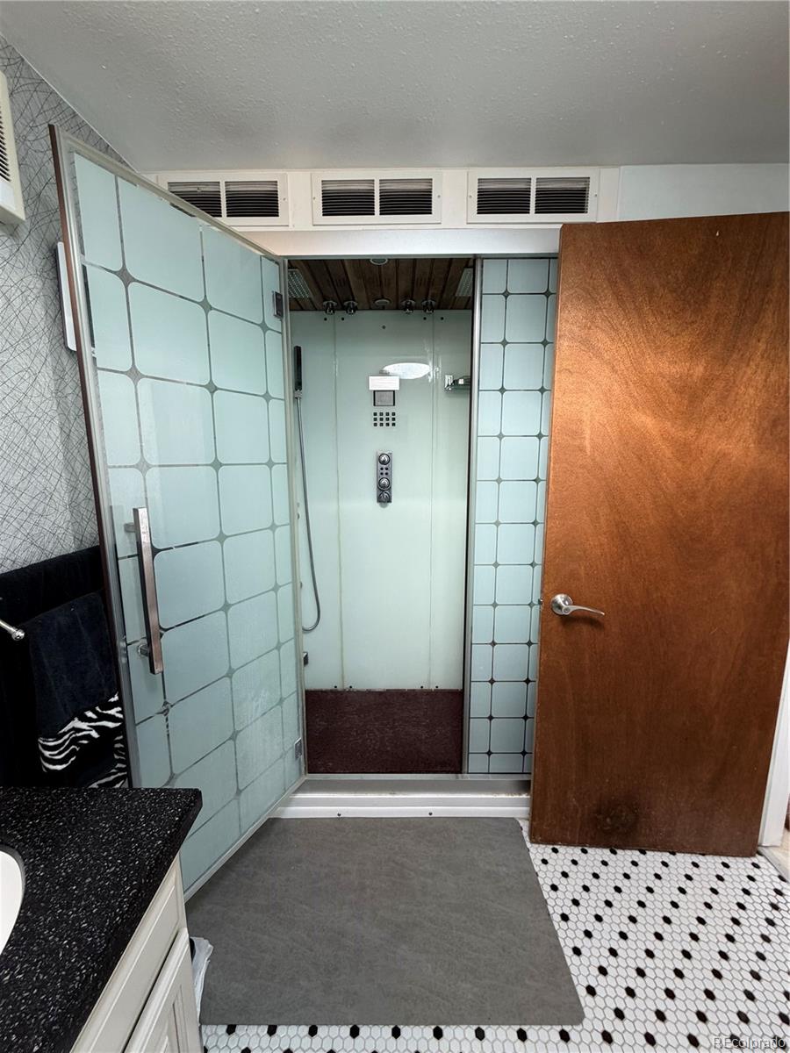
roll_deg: +0.5
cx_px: 395
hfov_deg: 85.7
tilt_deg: -9.8
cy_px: 526
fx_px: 426
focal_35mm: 14
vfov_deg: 102.1
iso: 160
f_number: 2.2
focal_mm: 2.22
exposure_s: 1/120
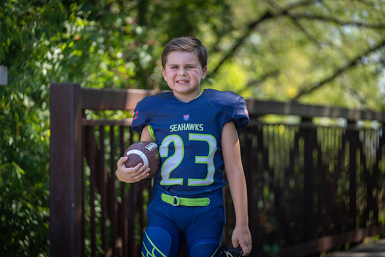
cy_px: 128
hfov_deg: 16.6
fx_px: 1316
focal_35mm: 123
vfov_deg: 11.2
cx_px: 192
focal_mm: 123
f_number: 2.8
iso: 100
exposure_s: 1/320
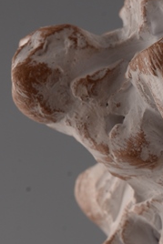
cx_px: 309
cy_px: 293
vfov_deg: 9.5
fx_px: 1445
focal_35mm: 213
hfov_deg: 6.3
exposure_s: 1/160
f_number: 11
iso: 100
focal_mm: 50
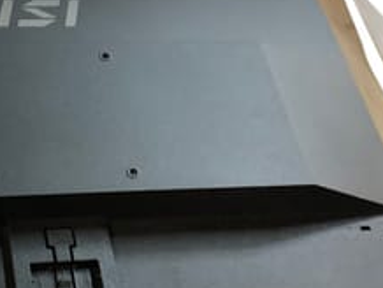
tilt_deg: -53.4
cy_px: 148
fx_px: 786
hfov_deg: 26.1
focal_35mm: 71
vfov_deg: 20.8
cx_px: 7
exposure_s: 1/50
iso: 320
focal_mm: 3.3
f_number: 2.4
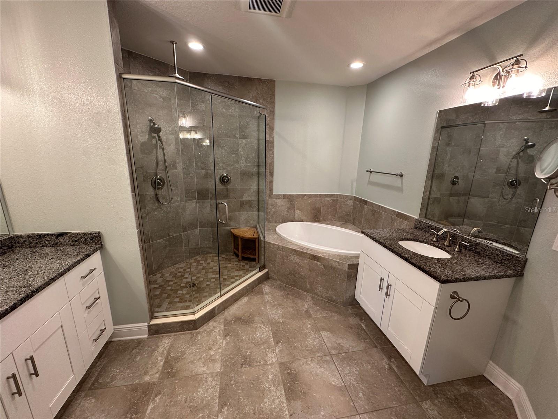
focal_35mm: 14
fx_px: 226
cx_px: 279
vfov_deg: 85.7
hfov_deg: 102.1
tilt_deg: -13.3
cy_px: 210
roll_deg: -2.3
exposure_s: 1/120
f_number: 2.2
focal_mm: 2.22
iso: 250
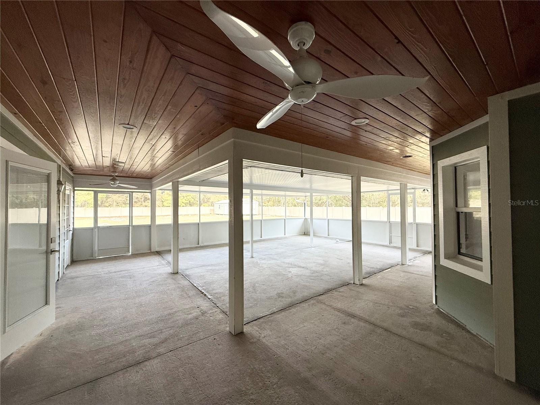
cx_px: 270
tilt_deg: +1.6
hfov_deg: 102.1
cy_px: 202
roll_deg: +0.0
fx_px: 218
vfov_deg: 85.7
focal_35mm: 14
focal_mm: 2.22
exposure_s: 1/99
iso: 200
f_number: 2.2
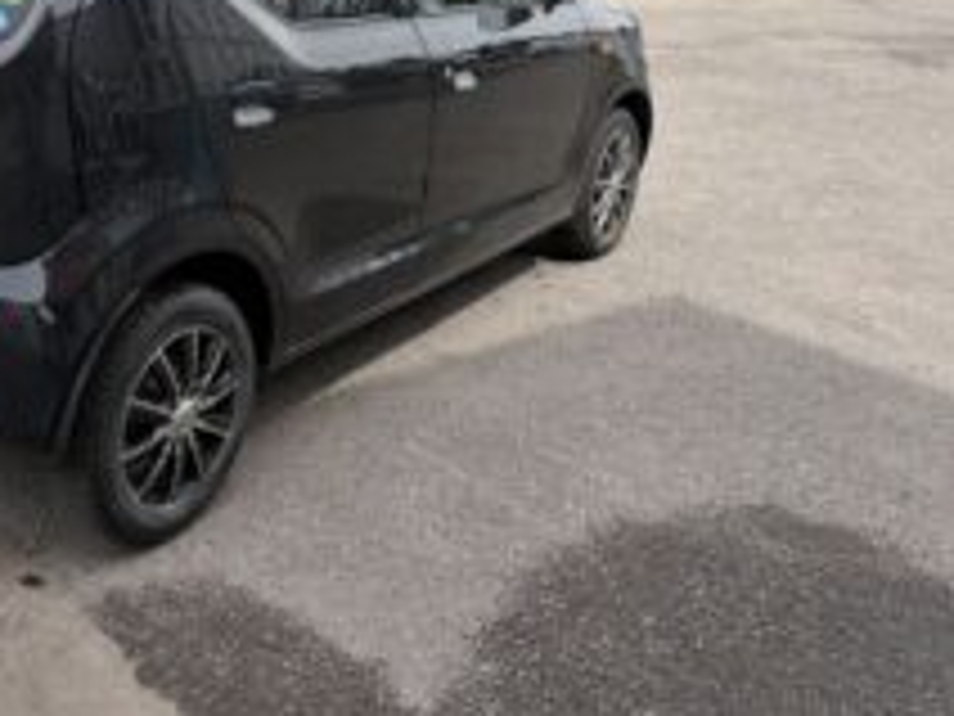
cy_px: 164
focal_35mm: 43
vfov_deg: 32.8
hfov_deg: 41.7
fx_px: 1185
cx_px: 171
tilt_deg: -15.6
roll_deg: +0.4
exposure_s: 1/1587
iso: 50
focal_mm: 5.96
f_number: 1.6
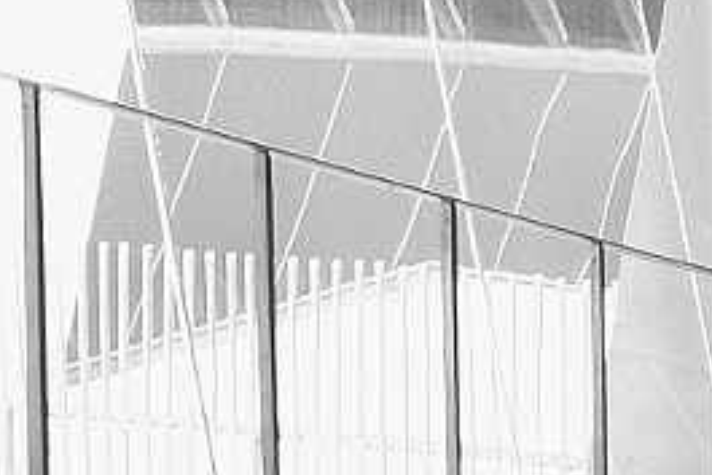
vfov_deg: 8.1
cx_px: 1816
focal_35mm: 163
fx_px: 3225
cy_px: -432
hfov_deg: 10.5
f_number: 2
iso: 200
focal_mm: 18
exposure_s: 1/70
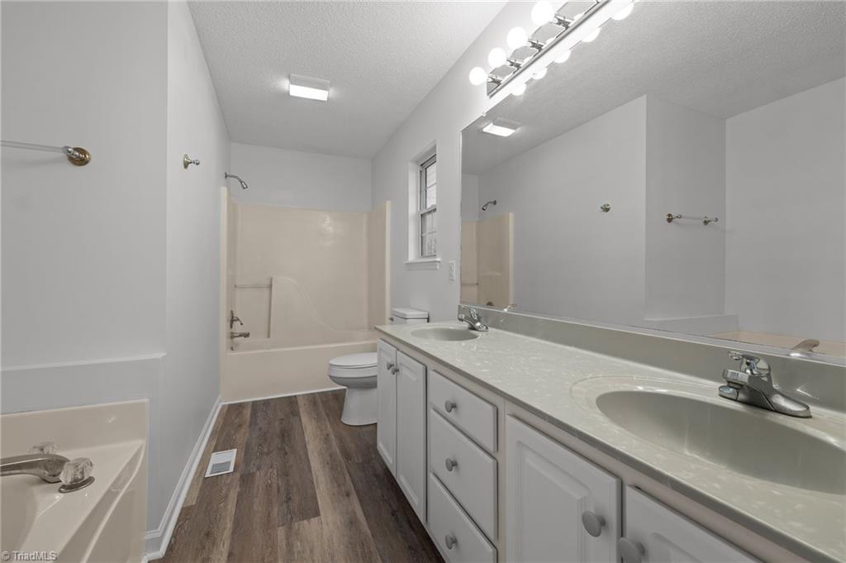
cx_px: 423
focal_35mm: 14
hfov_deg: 104.3
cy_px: 282
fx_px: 329
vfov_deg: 81.1
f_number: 7.1
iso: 200
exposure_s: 1/6
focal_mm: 14
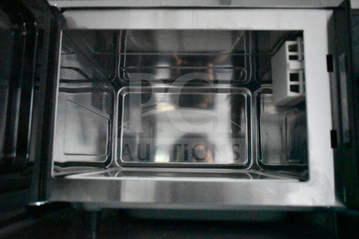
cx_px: 180
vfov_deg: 43.6
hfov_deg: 61.9
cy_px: 120
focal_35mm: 30
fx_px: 299
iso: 25600
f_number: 3.8
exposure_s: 1/4000
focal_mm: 20
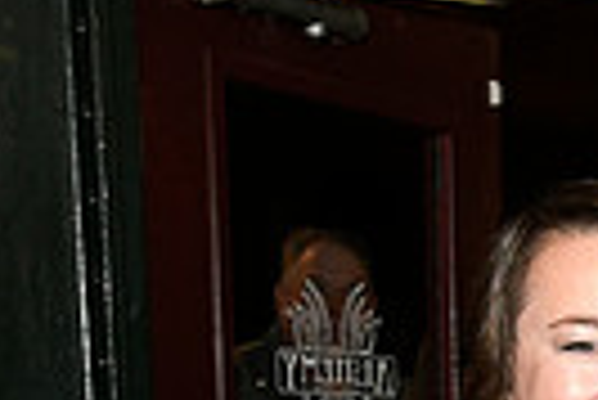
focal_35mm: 135
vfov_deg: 9.4
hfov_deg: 13.7
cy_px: 843
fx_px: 2245
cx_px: 1034
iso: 6400
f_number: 11
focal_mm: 31
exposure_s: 1/60
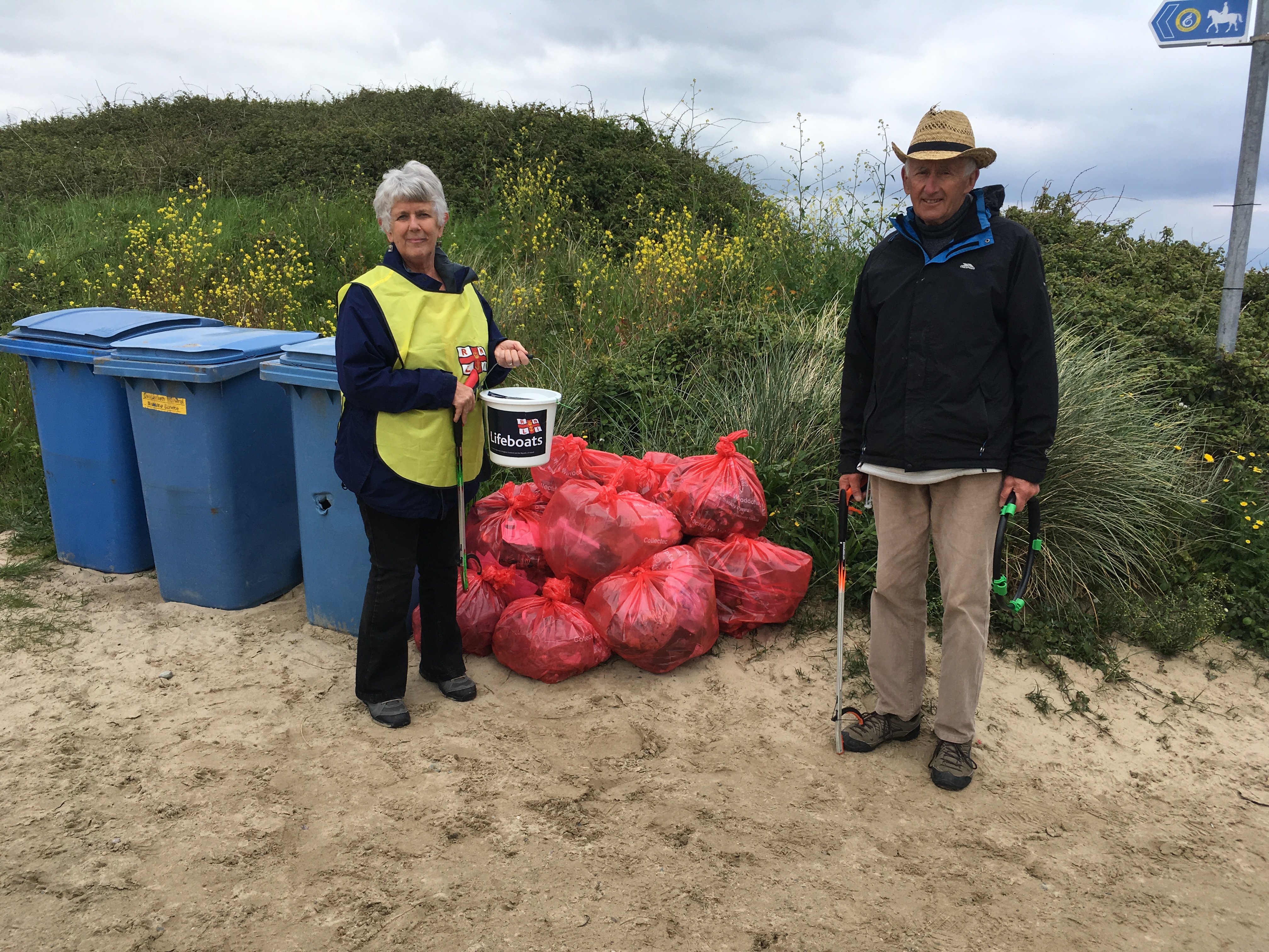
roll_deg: -1.9
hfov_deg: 61.7
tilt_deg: -11.1
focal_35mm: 29
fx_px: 1063
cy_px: 476
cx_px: 634
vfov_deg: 48.2
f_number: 2.2
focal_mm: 4.15
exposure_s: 1/974
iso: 25
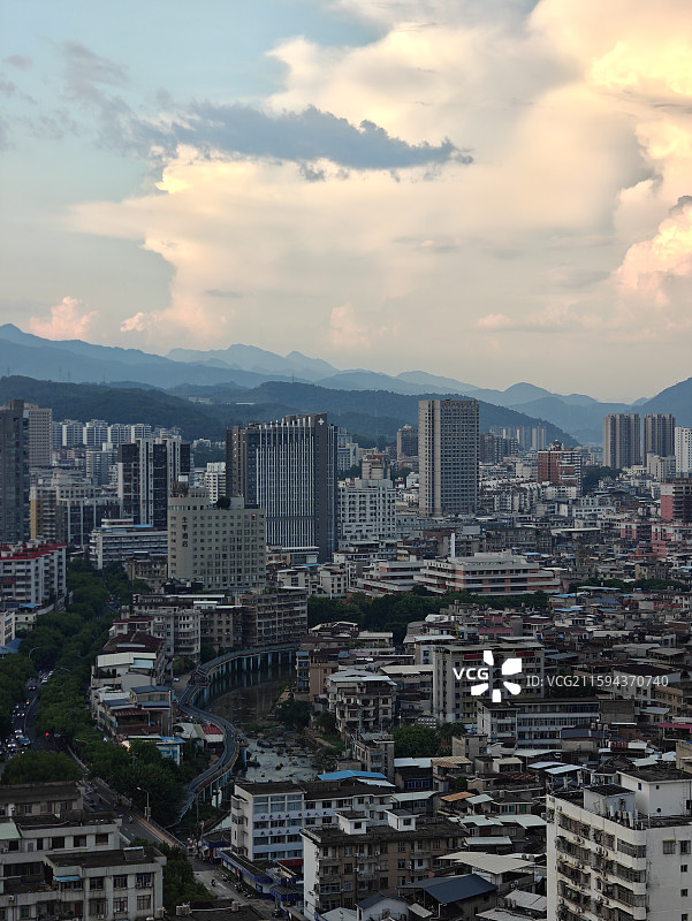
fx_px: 1864
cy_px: 460
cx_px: 346
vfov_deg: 27.8
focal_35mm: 70
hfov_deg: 21.0
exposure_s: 1/200
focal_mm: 13.3
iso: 64
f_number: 2.6
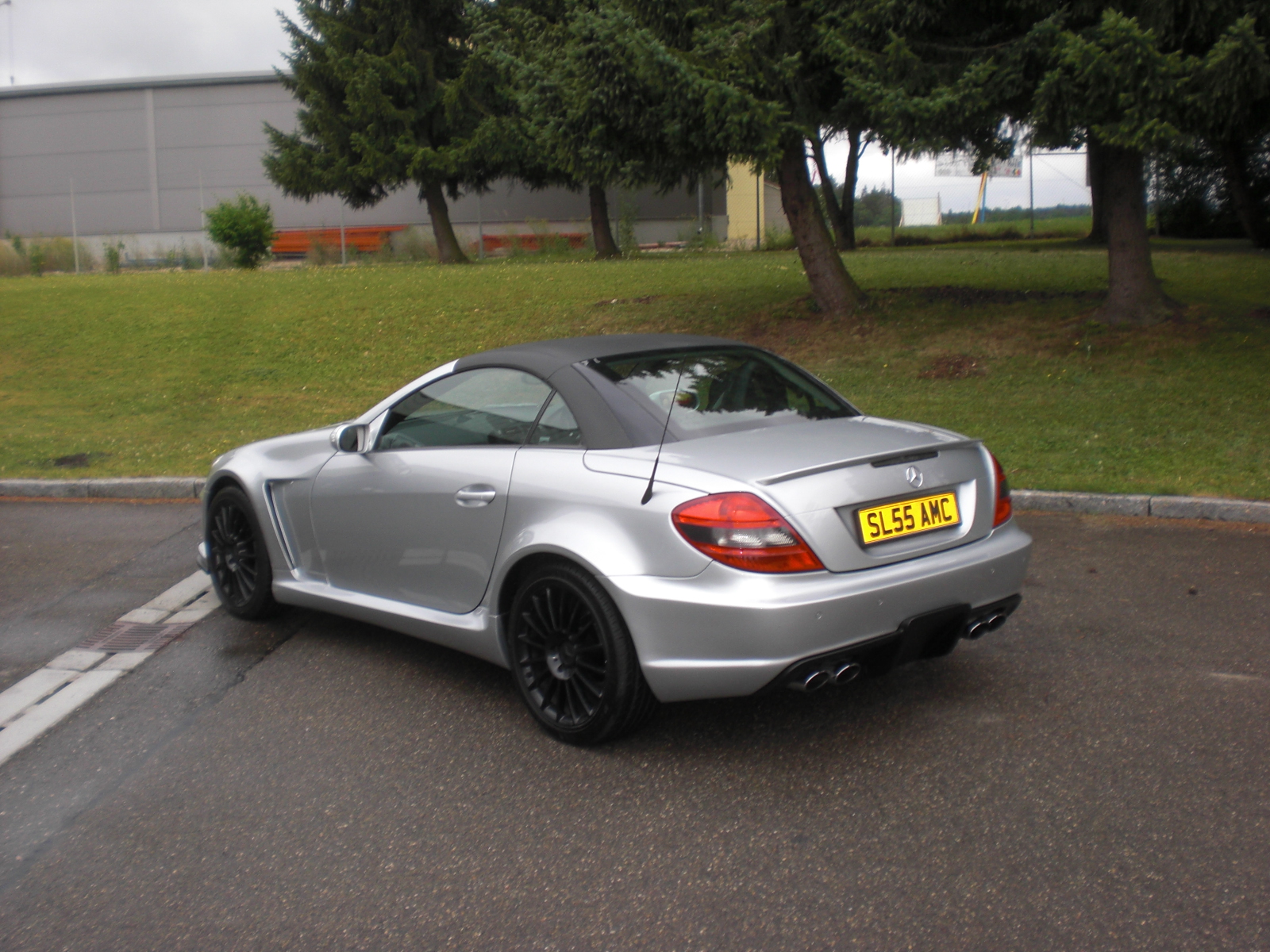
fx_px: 1394
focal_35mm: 38
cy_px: 476
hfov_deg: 49.0
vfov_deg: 37.7
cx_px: 635
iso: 64
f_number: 3.1
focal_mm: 6.3
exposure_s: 1/160
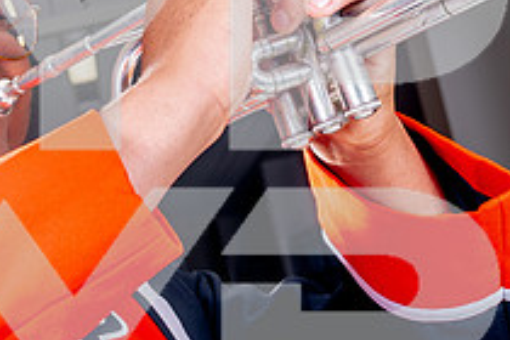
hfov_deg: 16.1
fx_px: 1799
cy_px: 66
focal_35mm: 127
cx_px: 174
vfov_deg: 10.8
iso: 100
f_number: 8
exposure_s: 1/125
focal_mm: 41
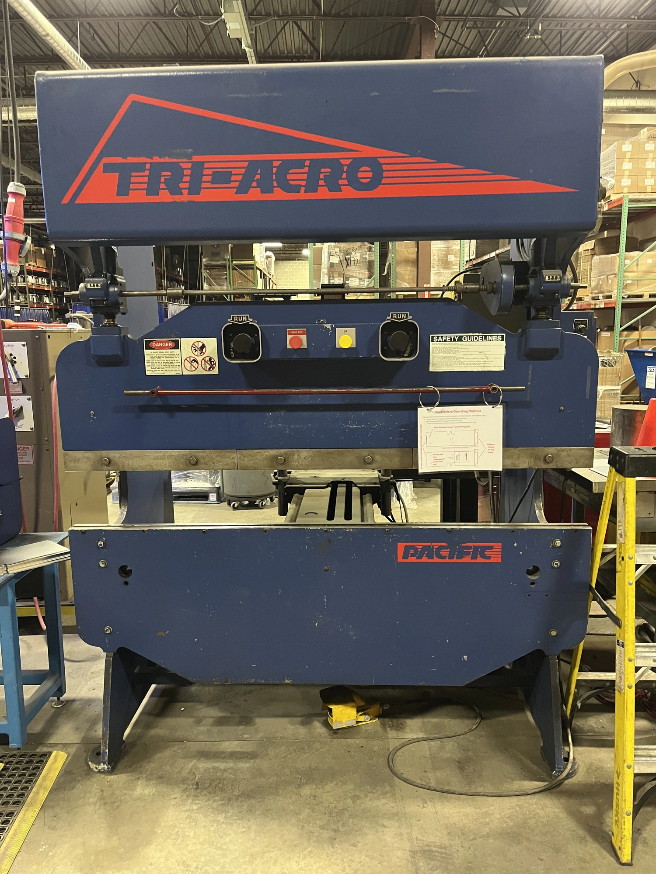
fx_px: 657
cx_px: 328
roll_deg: +1.3
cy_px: 437
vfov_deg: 67.3
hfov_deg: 53.1
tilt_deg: -8.6
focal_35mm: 26
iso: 500
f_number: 1.6
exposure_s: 1/30
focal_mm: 5.1
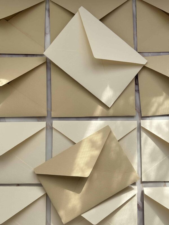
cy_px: 112
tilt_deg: -85.7
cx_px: 84
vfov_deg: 36.8
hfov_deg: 28.0
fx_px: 338
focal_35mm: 52
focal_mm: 5.96
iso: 32
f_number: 1.6
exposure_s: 1/805
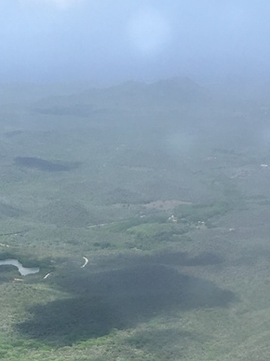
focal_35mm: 90
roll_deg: -0.5
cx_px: 26
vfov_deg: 19.8
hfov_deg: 16.2
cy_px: 487
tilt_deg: -19.0
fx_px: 936
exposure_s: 1/864
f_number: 2.2
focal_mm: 4.15
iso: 25
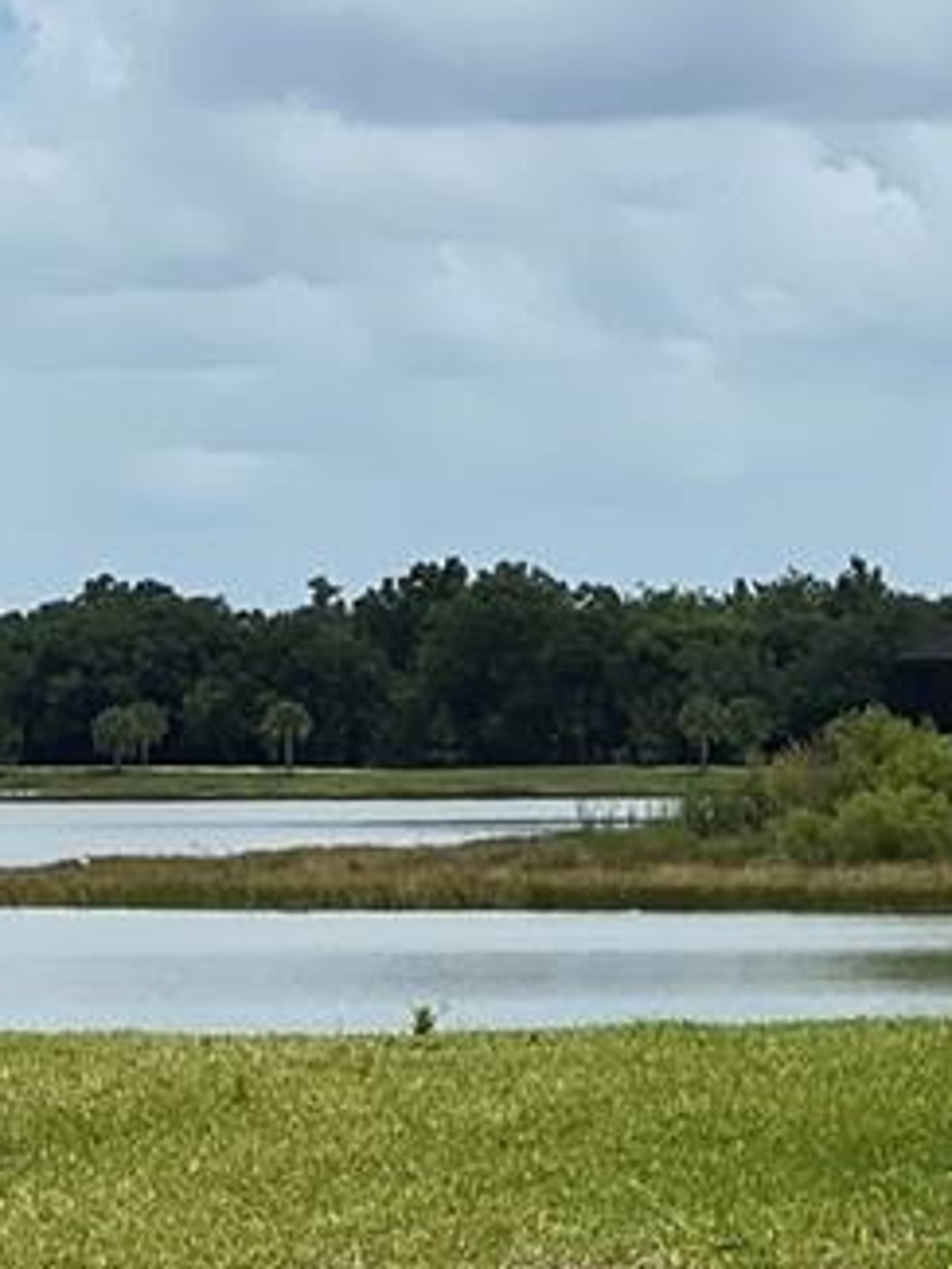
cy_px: 1390
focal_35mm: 284
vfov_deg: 6.9
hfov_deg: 5.2
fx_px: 10407
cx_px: 254
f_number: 2.8
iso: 32
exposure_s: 1/1325
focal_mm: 9
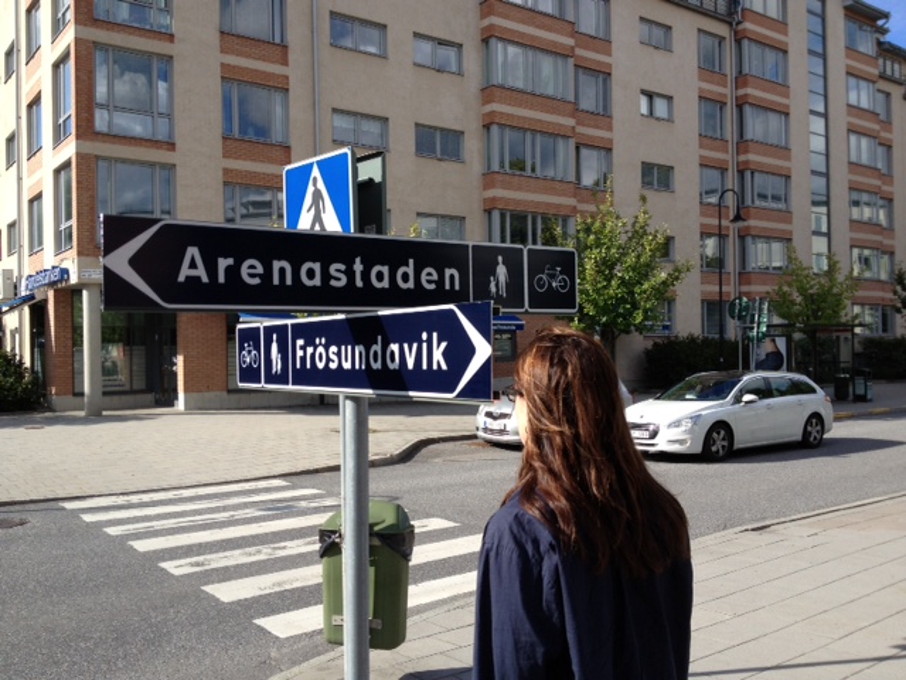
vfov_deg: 40.7
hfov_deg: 52.6
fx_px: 916
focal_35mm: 35
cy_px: 340
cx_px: 453
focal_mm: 4.28
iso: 64
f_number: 2.4
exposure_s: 1/1227
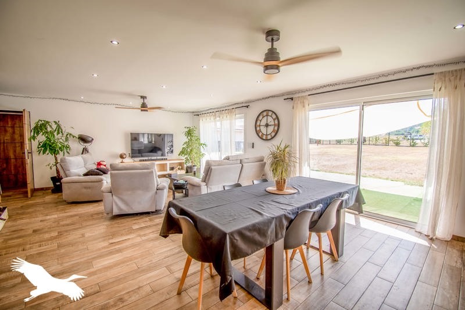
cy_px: 155
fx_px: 194
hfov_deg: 100.4
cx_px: 232
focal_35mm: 15
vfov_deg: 77.3
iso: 80
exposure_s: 1/60
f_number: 4.5
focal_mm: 10
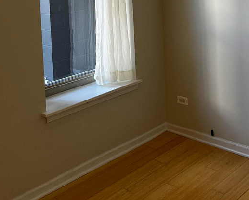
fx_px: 391
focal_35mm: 53
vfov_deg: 26.7
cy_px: -11
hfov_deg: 35.3
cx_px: 144
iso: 125
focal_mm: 5.1
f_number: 1.6
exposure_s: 1/120
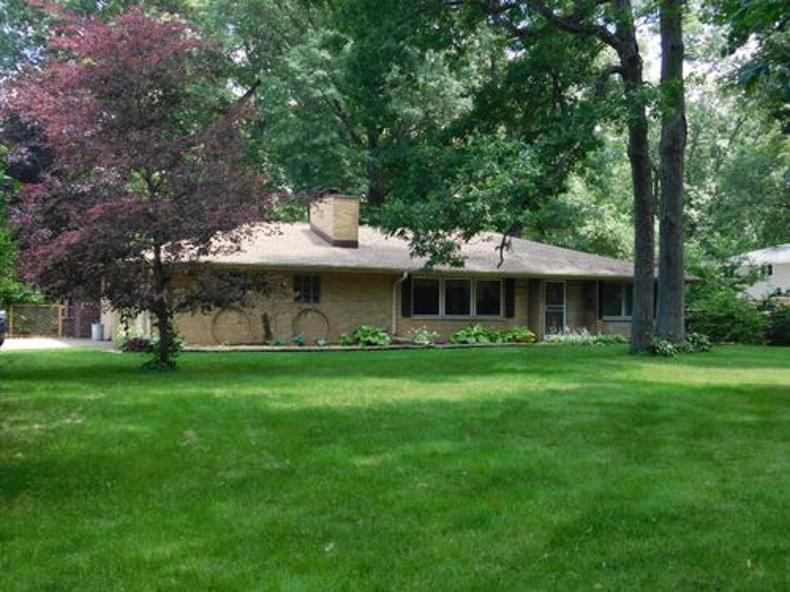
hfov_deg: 46.8
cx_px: 395
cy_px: 296
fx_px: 913
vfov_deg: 36.0
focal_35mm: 40
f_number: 3.6
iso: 125
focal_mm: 7.1
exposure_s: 1/160
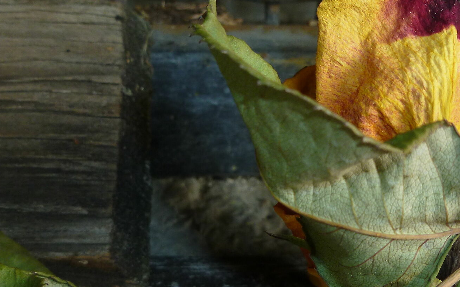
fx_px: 777
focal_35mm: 62
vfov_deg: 20.9
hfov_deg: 32.9
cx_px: 247
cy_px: 187
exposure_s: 1/60
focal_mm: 5.7
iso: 100
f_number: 3.5
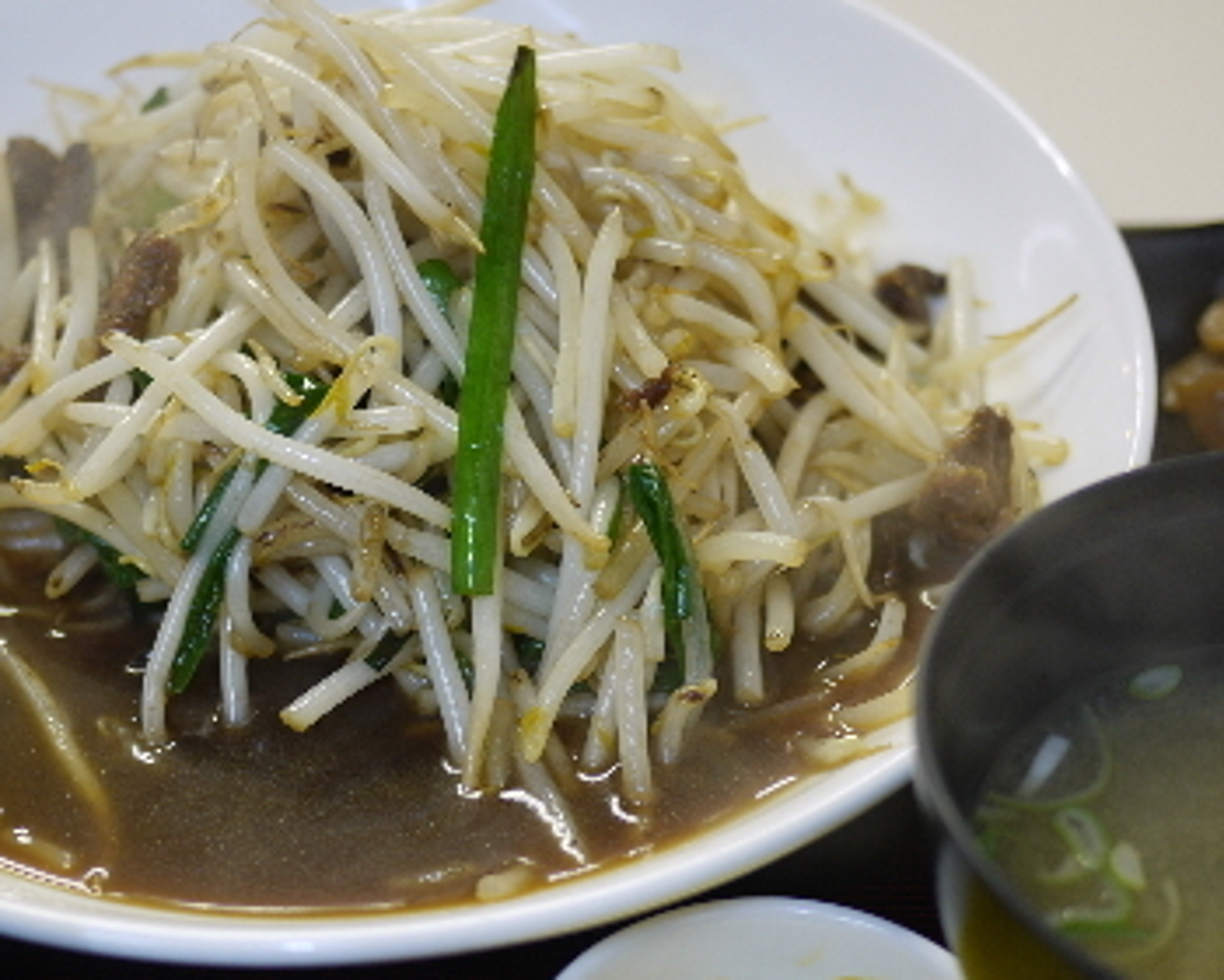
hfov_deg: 28.3
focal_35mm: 67
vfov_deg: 22.6
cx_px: 525
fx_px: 2427
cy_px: 704
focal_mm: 20
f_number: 1.7
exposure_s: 1/30
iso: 100
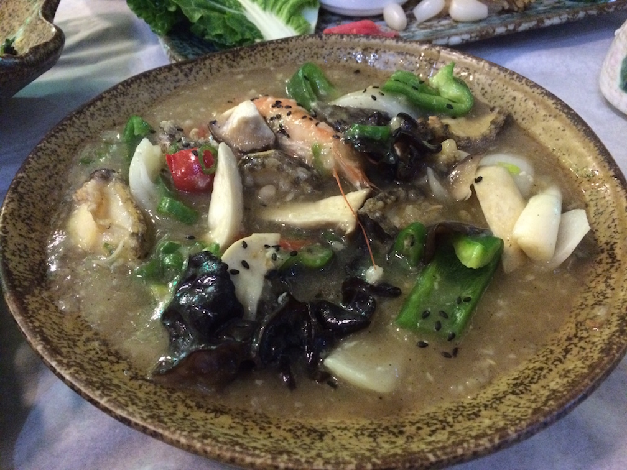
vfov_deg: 48.2
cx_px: 314
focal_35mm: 29
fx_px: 525
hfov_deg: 61.7
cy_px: 235
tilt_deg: -46.2
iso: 500
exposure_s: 1/15
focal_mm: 4.15
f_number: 2.2
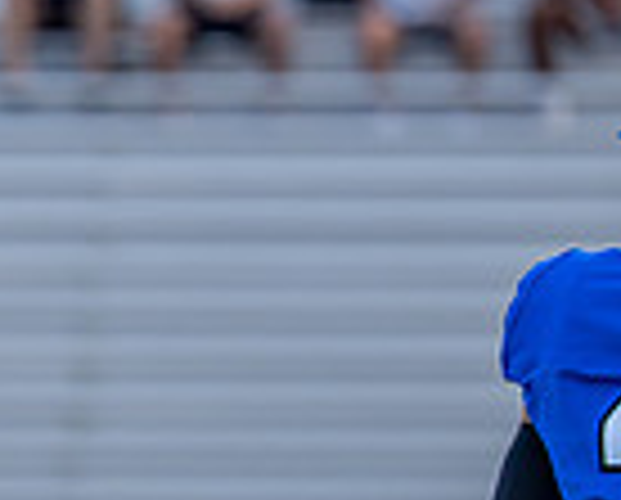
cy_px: 700
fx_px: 19192
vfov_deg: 1.5
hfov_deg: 1.9
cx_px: -402
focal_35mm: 1042
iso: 320
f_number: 2.8
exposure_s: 1/1250
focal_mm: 173
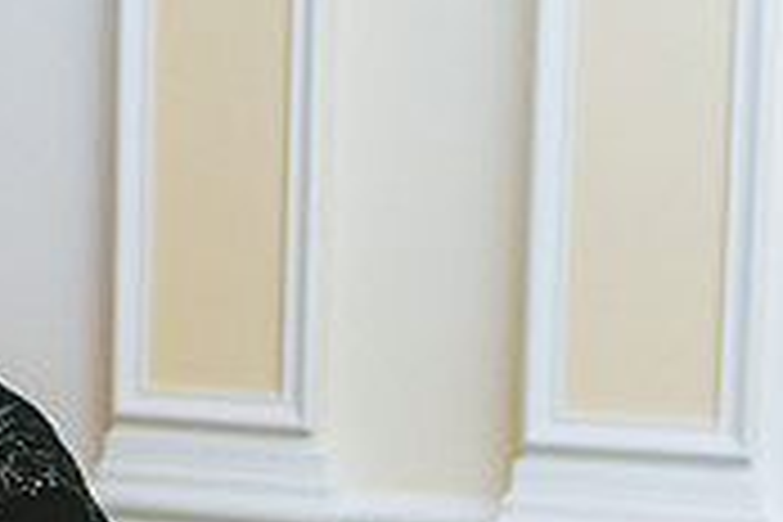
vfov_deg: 10.5
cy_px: 379
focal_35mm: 131
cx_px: -289
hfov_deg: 14.8
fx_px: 2849
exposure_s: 1/125
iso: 3200
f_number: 4
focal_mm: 35
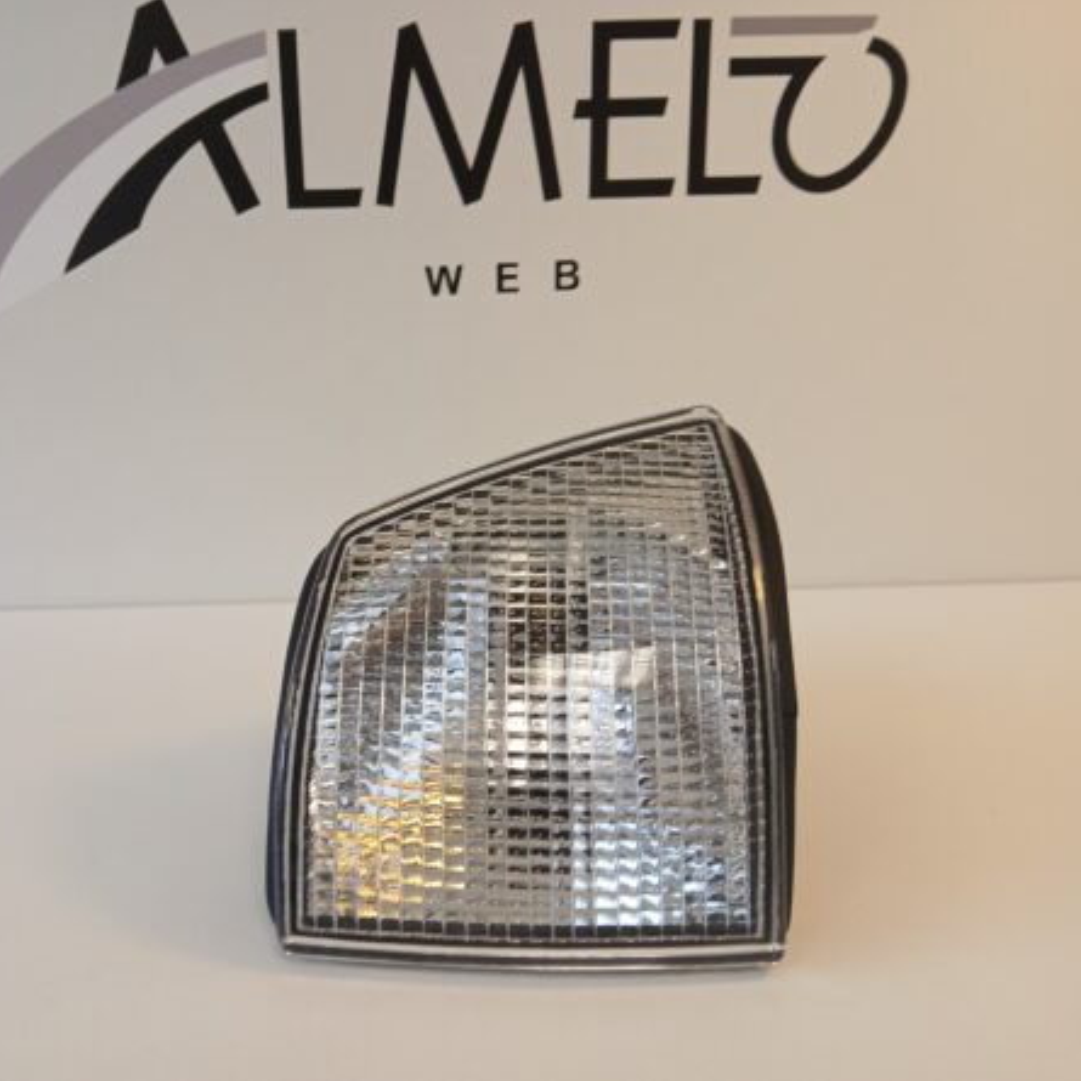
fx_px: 1095
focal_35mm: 31
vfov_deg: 52.5
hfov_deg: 51.9
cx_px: 394
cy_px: 537
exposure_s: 1/50
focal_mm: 3.98
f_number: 1.8
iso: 50
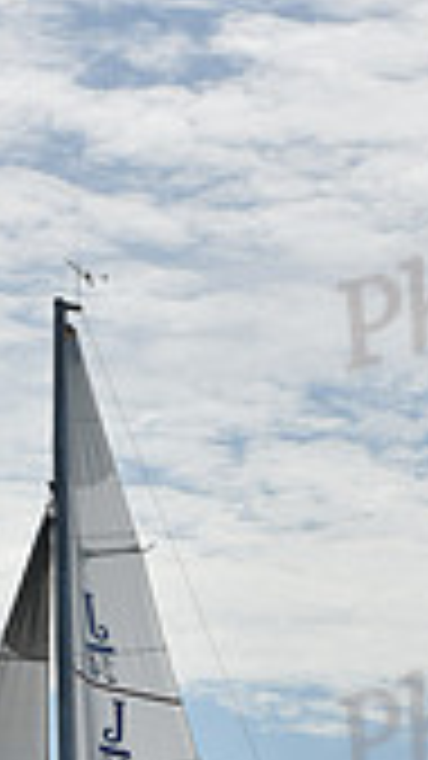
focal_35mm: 251
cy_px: 967
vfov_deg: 8.5
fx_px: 5067
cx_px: 106
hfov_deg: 4.8
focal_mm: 70
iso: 320
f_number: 13
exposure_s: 1/1000
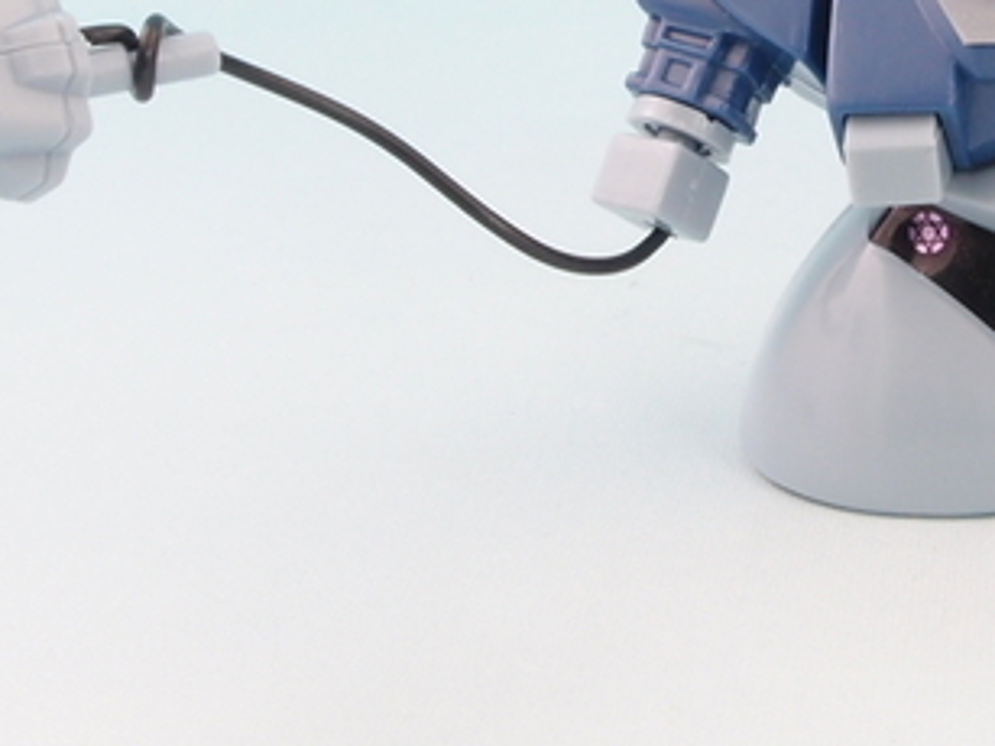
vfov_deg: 14.8
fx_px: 2845
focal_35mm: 99
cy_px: 58
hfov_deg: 19.7
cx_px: 749
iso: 100
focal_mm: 8.16
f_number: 8
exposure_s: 1
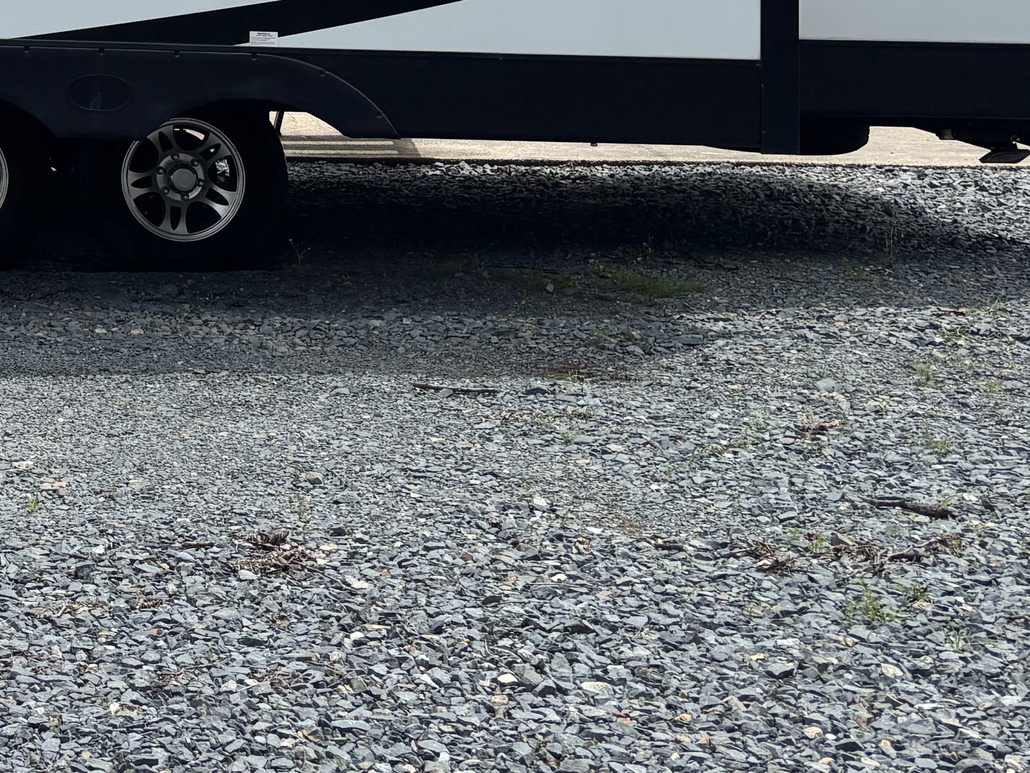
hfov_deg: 22.7
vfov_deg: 17.7
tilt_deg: +1.0
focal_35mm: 78
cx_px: -254
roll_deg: -0.5
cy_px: -235
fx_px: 2321
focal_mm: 5.96
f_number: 1.6
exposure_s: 1/5348
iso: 50
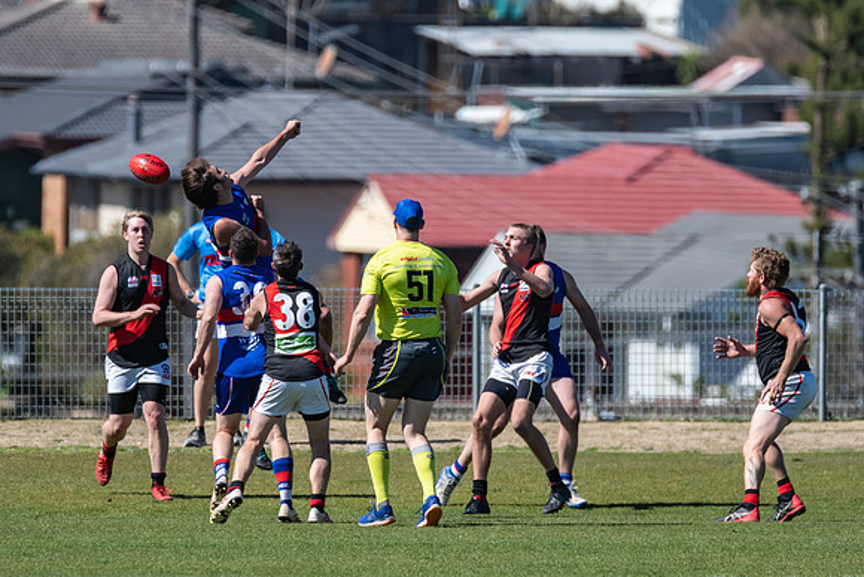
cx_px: 432
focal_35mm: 871
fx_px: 20902
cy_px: 288
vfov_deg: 1.6
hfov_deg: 2.4
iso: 800
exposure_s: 1/3200
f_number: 8
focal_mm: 550
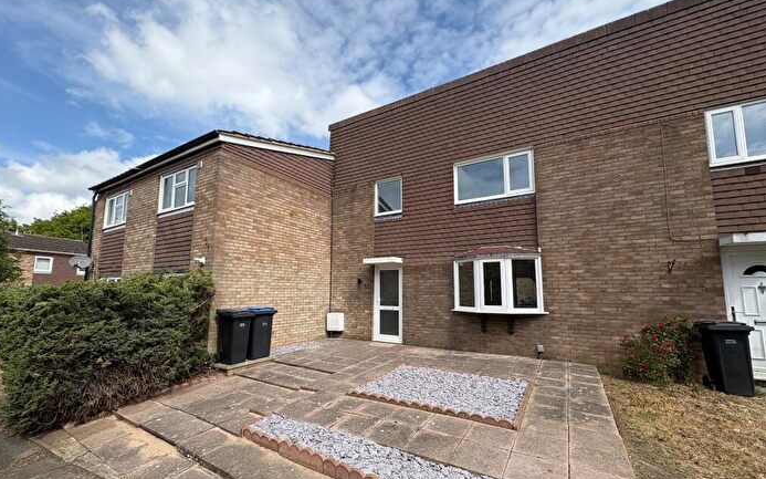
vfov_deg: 74.6
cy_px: 259
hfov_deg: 101.5
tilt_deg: +6.9
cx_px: 381
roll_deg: -0.2
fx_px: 313
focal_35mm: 15
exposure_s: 1/1256
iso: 50
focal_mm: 2.22
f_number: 2.2
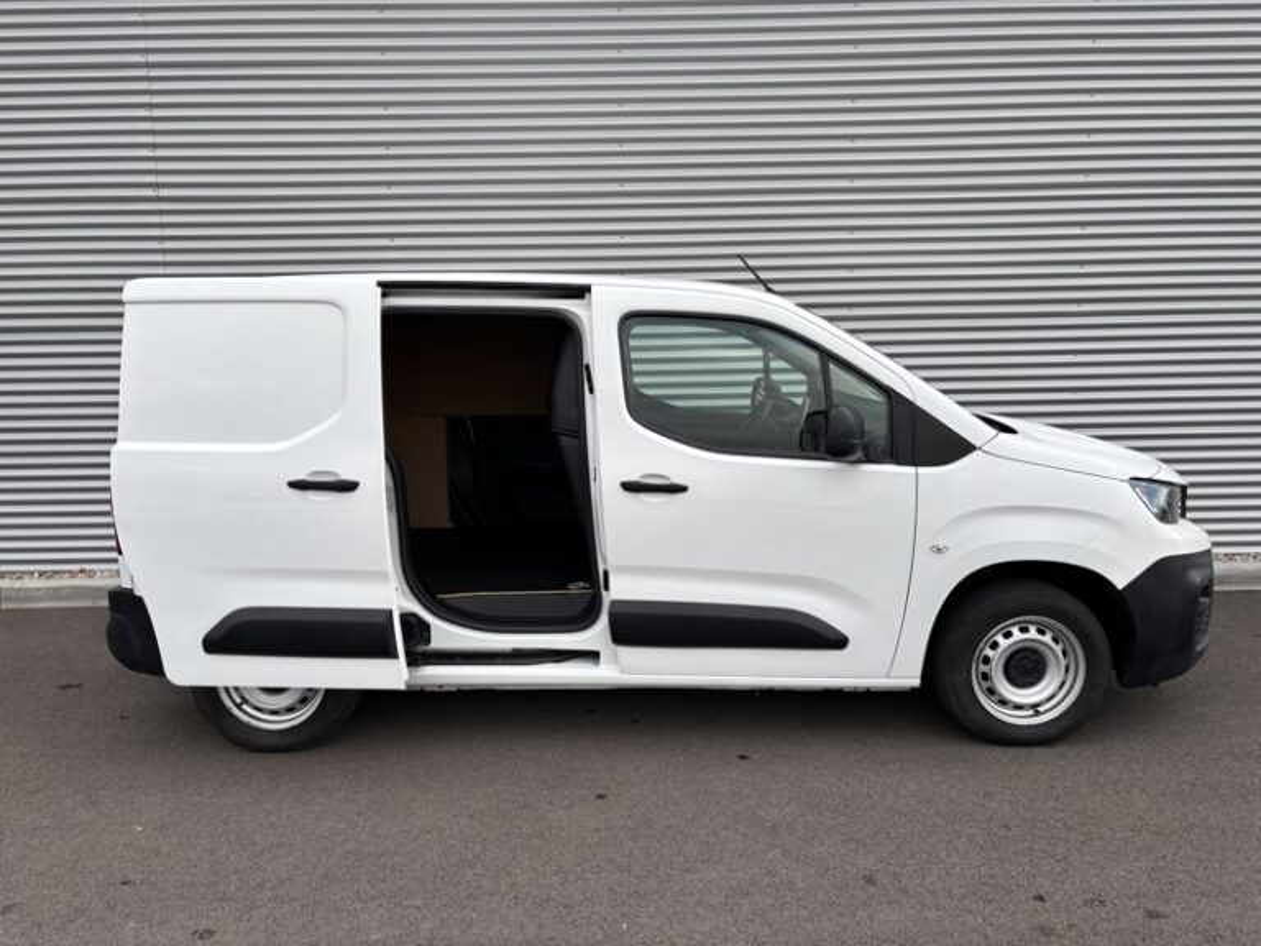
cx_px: 630
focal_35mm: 26
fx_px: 947
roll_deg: +0.8
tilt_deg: -8.9
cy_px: 473
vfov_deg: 53.1
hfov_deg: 67.3
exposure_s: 1/608
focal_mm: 5.96
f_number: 1.6
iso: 50
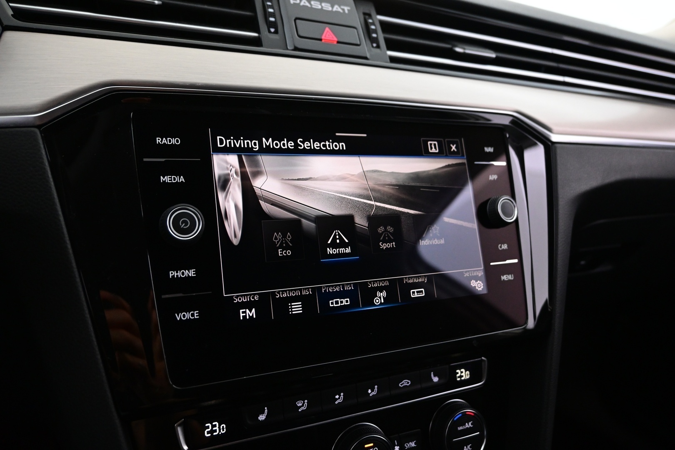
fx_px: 520
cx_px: 338
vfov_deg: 46.8
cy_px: 225
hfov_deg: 65.9
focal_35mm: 28
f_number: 3.8
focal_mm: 18.5
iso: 1800
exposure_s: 1/30
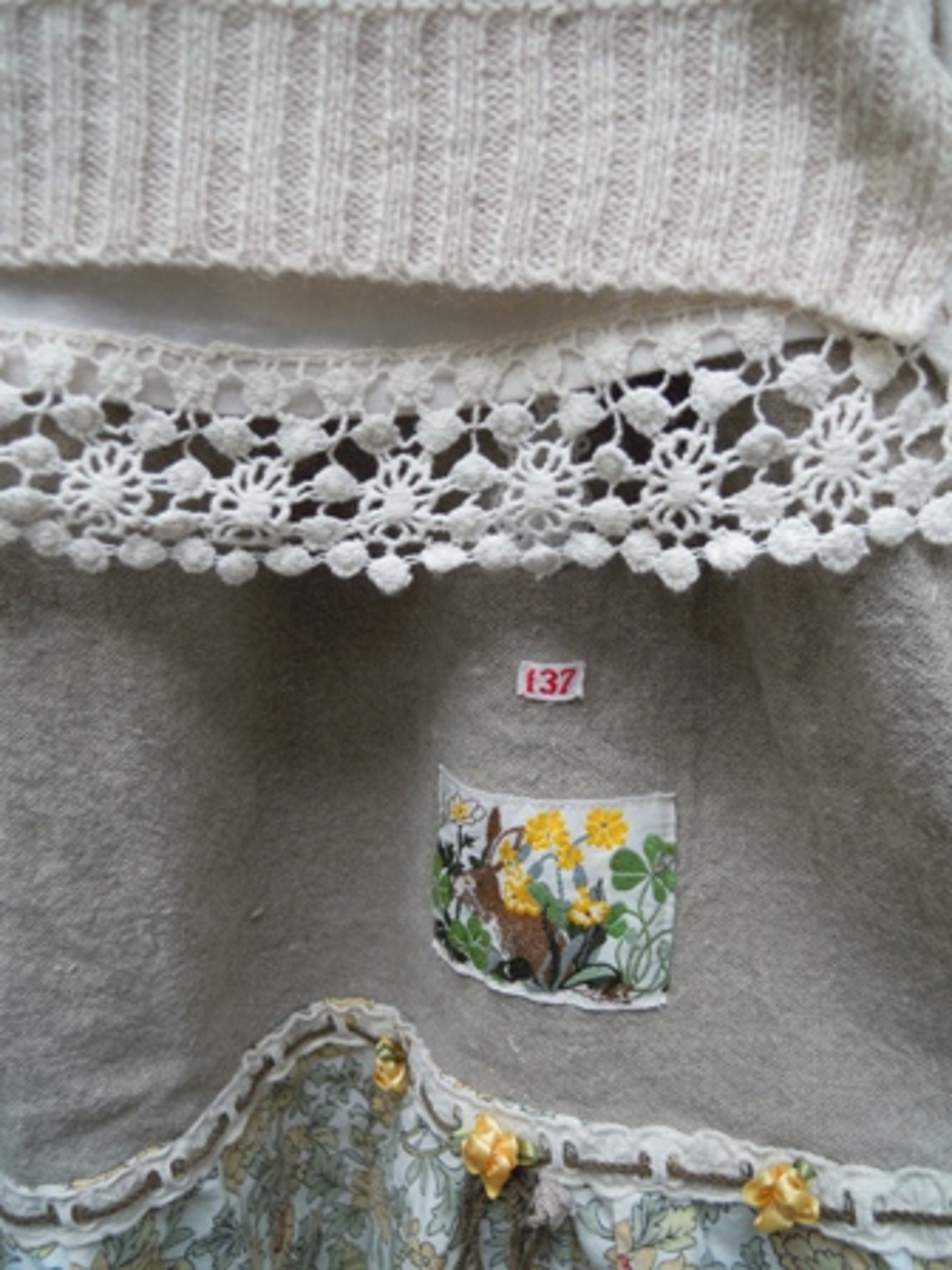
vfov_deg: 63.4
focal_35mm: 28
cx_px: 476
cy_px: 635
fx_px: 1027
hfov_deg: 49.7
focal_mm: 5
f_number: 2.7
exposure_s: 1/30
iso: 100
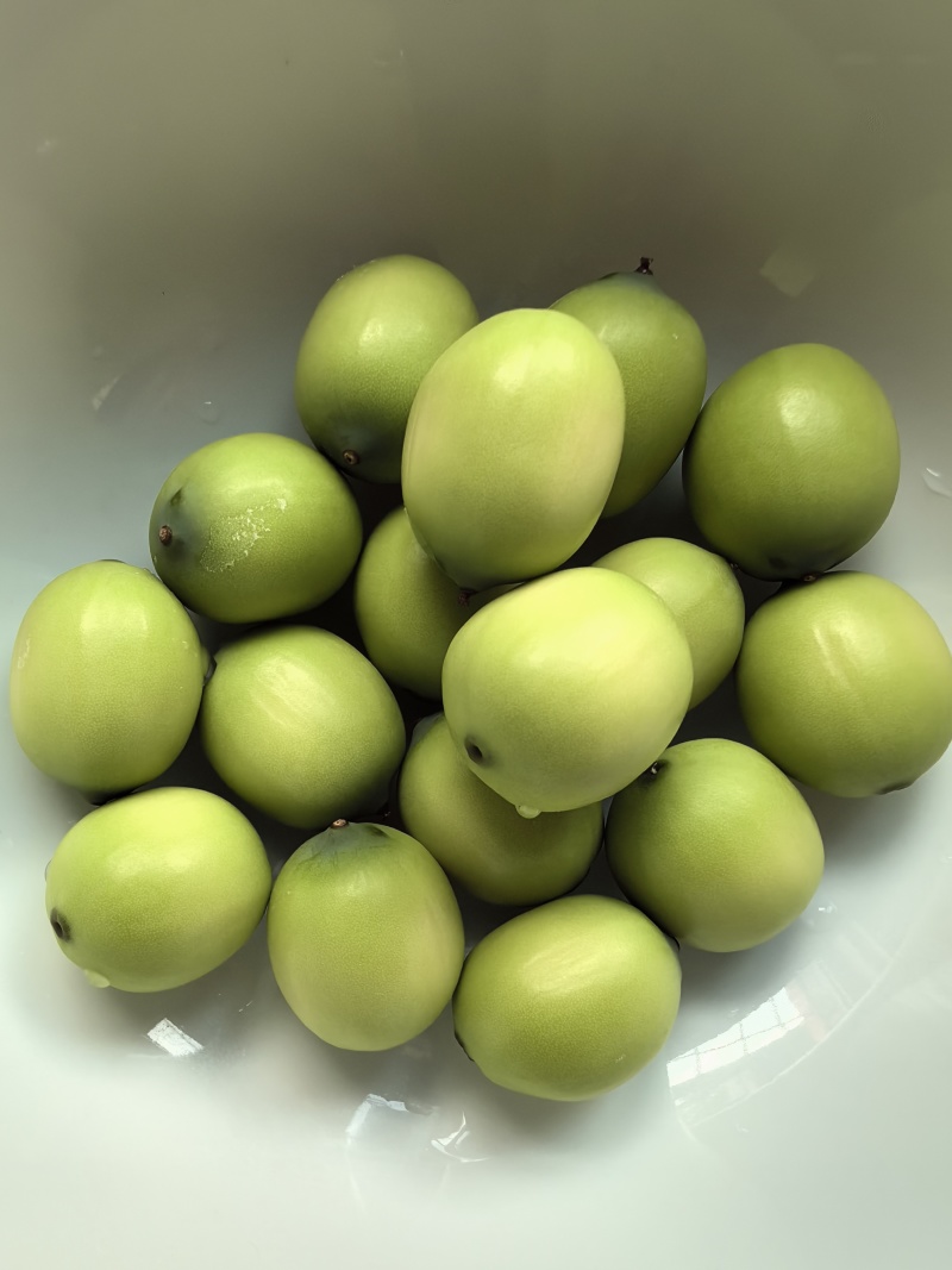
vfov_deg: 65.3
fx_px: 990
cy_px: 635
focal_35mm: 27
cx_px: 476
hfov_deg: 51.3
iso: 125
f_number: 2.2
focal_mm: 1.95
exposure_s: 1/100
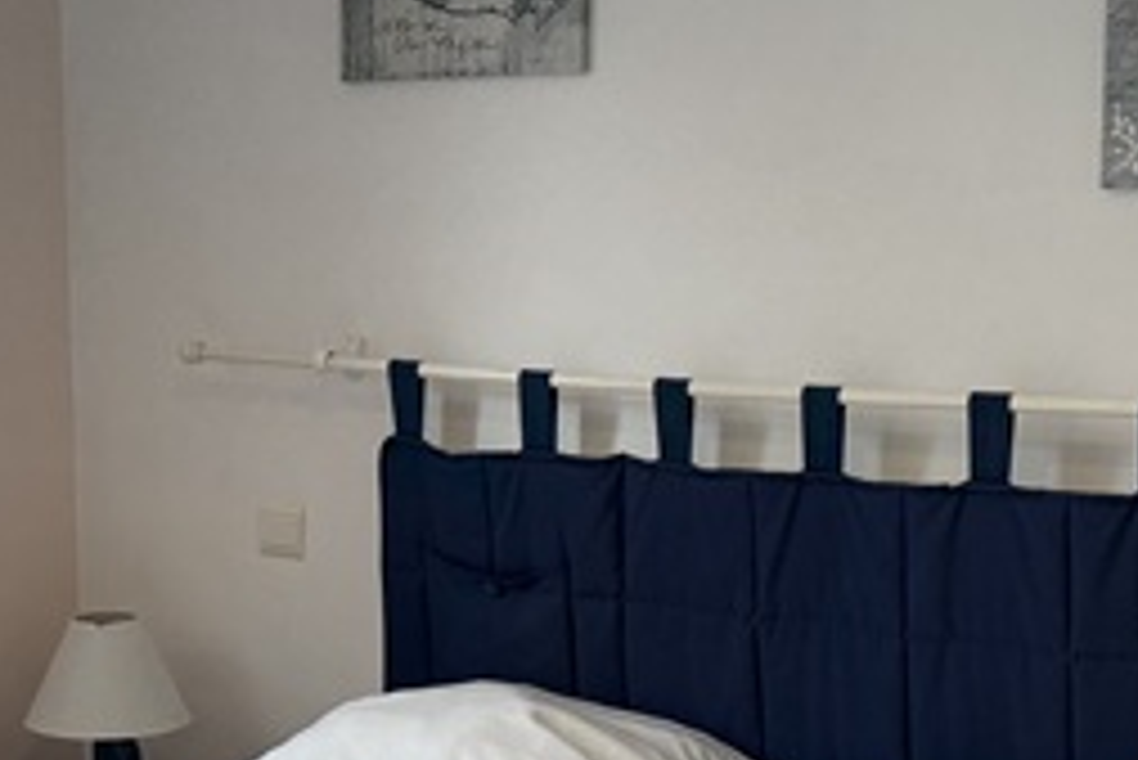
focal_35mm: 79
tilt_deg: -12.2
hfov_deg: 25.1
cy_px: 657
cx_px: 189
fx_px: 2499
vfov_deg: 17.1
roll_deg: +1.8
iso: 100
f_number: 1.78
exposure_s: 1/100
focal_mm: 6.76
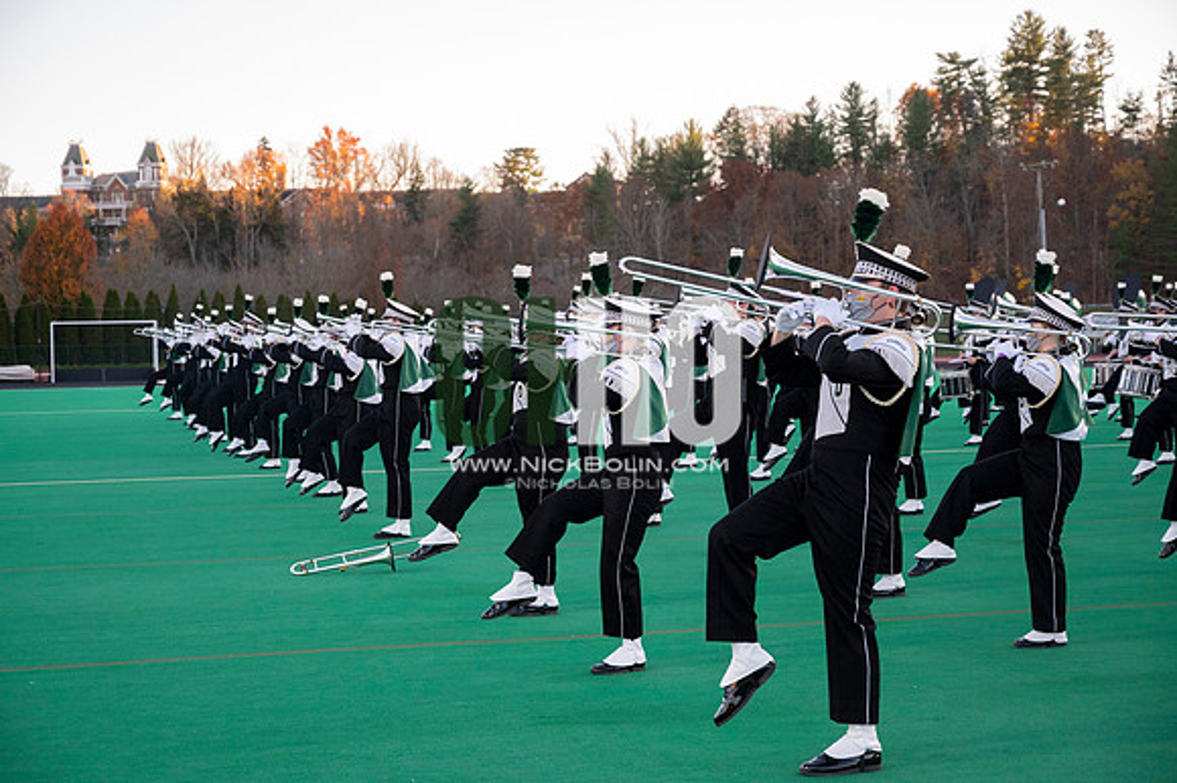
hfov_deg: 33.4
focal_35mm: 60
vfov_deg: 22.6
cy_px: 392
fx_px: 1960
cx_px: 588
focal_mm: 60
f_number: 4
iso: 2000
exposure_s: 1/2000
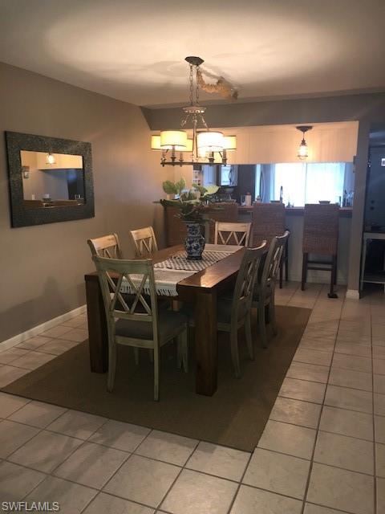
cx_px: 192
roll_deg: +1.0
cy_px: 257
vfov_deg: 63.4
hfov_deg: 49.7
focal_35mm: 28
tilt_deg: -10.5
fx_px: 415
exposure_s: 1/12
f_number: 1.8
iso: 50
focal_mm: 3.99
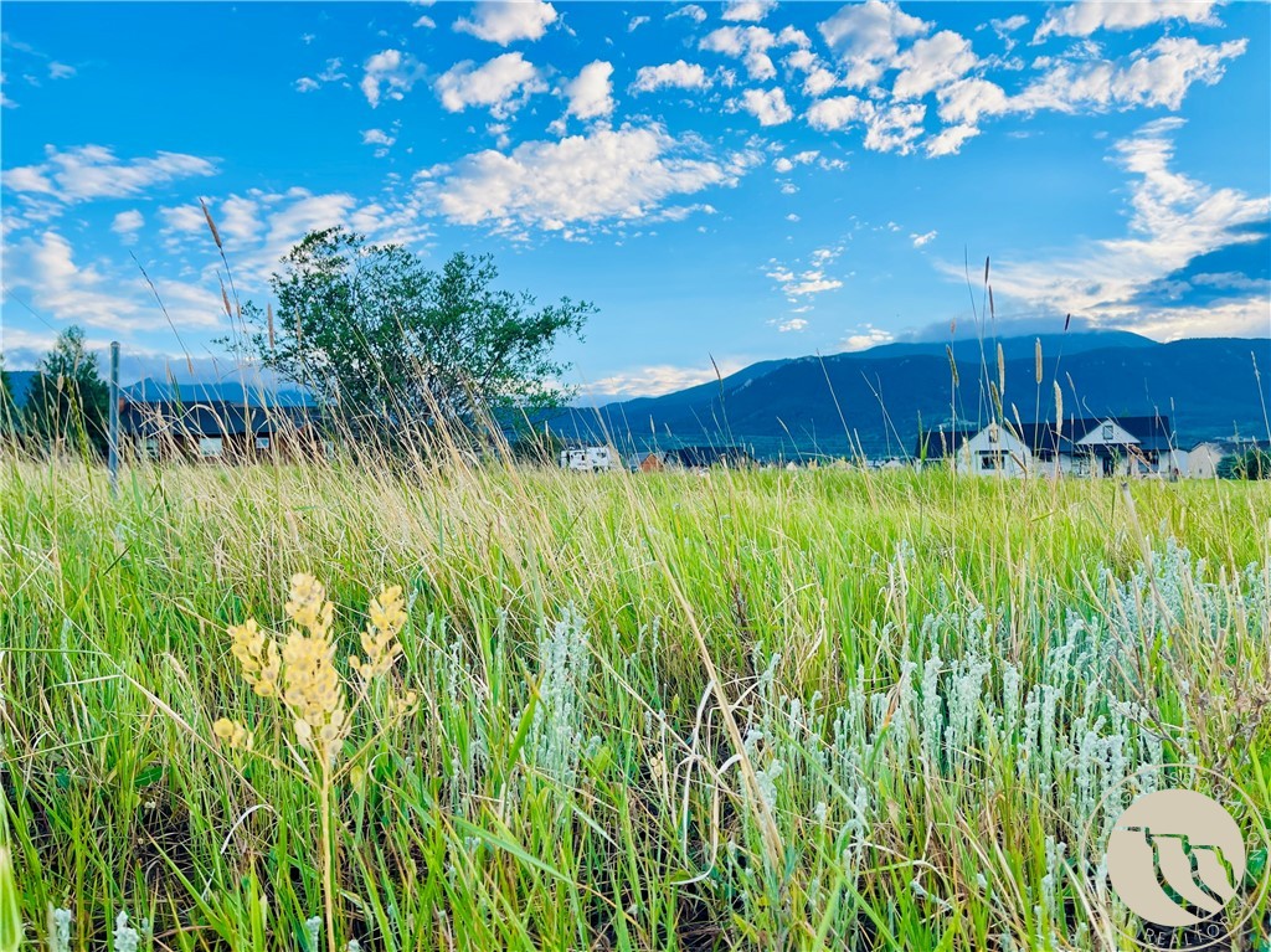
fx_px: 917
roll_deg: +0.8
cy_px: 476
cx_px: 636
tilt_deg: +0.0
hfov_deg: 69.4
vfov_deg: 54.8
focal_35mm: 25
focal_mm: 5.1
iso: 32
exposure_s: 1/1212
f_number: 1.6
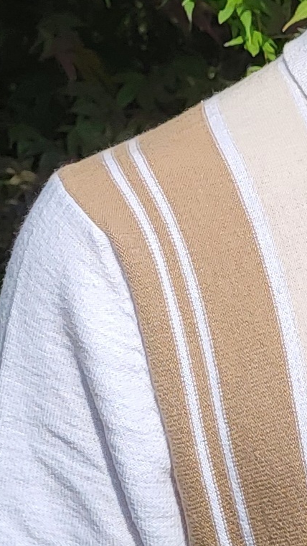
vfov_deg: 23.1
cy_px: -208
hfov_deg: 13.9
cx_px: 516
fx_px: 1143
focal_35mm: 79
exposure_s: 1/2000
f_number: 1.8
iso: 40
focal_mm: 5.4
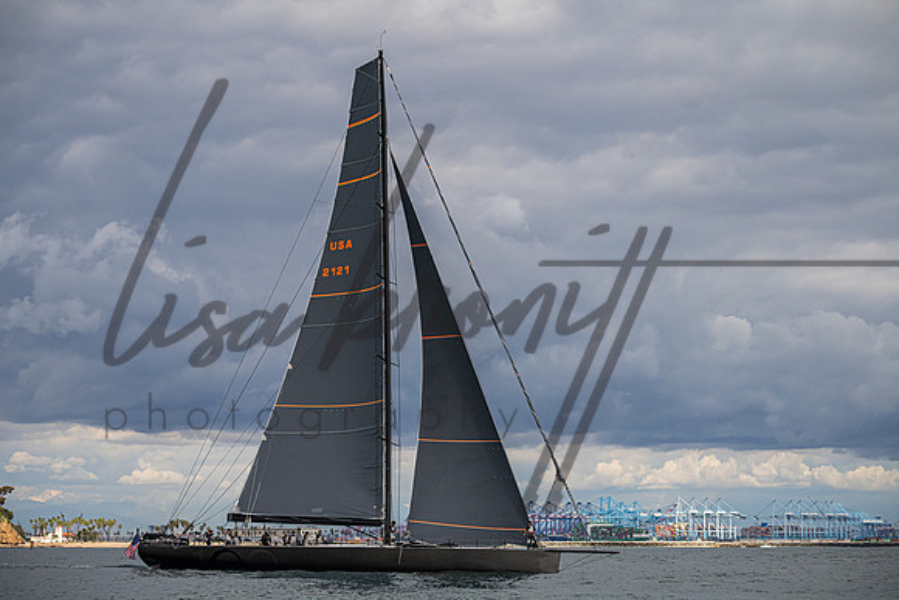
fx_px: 2808
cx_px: 444
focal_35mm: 112
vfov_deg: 12.2
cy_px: 300
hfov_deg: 18.2
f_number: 5.6
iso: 400
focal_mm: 110
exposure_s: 1/6400
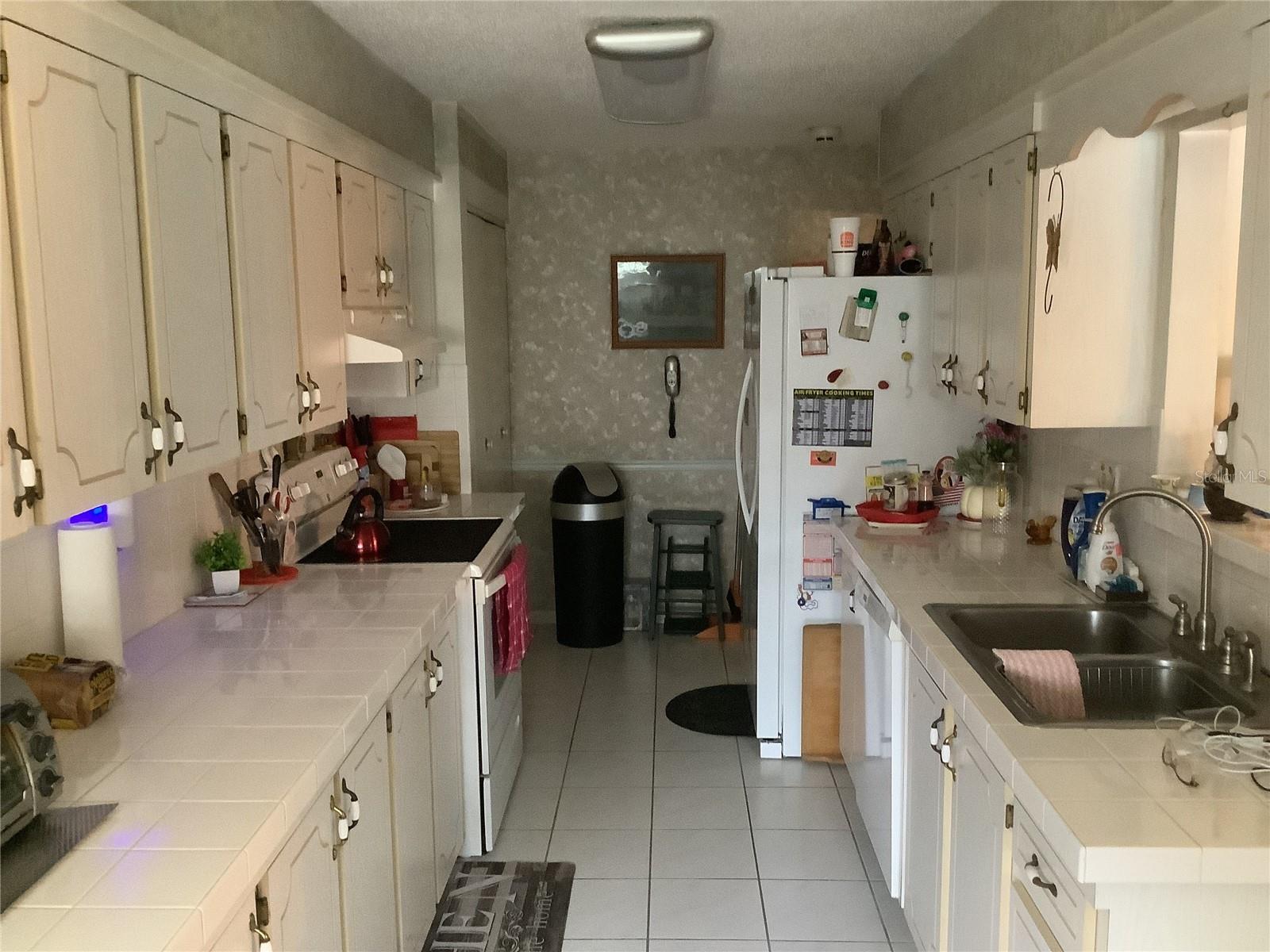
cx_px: 635
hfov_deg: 58.4
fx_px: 1137
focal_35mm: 31
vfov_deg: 45.4
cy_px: 476
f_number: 2.4
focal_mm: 3.3
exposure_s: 1/30
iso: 640
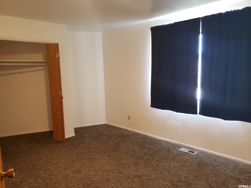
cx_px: 126
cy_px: 94
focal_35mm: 26
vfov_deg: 53.1
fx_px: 189
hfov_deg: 67.3
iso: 320
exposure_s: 1/60
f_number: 1.5
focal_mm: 4.3
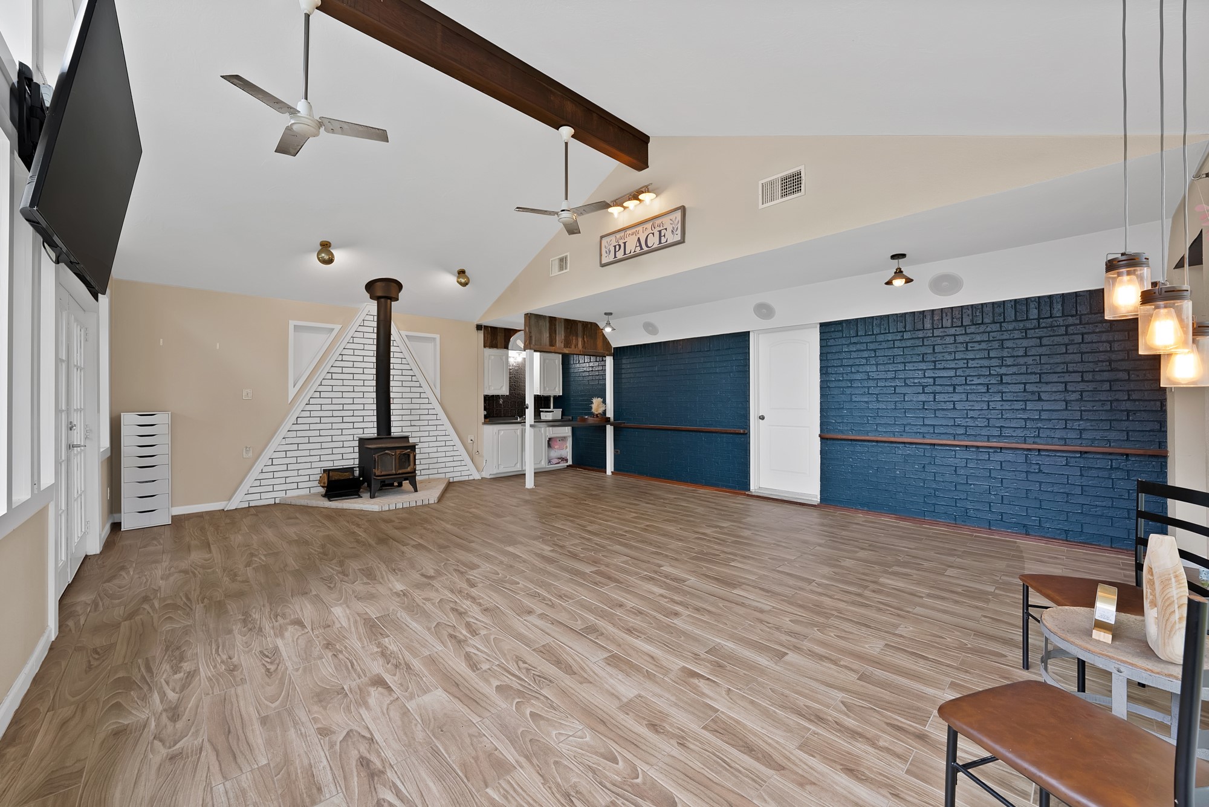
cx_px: 604
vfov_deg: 85.5
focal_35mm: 13
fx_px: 437
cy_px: 404
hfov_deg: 108.3
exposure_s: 1/5
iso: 640
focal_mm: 13
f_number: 8
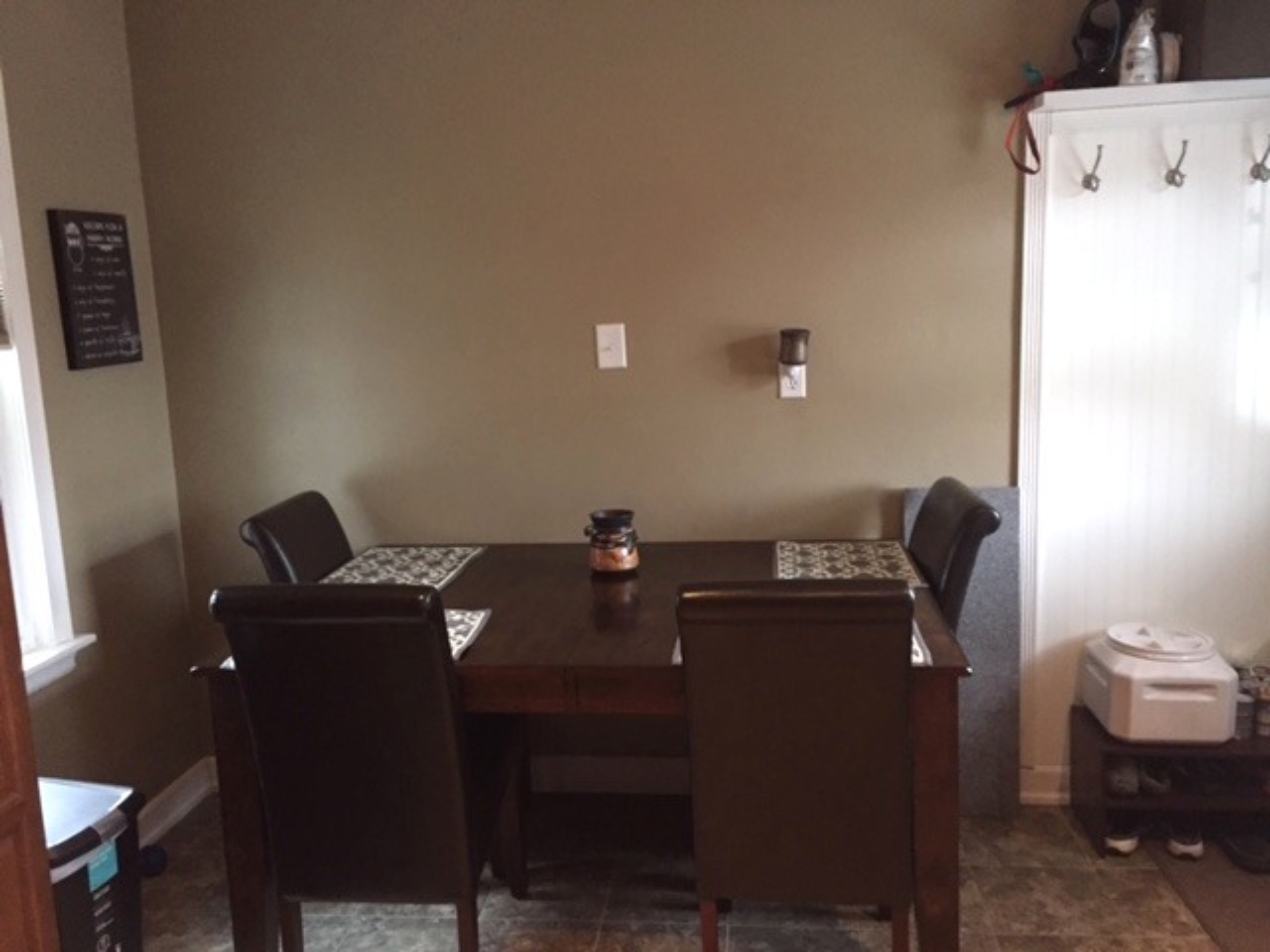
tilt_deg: -9.3
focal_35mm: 29
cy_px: 476
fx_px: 1064
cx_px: 635
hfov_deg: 61.7
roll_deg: +1.9
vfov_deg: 48.2
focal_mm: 4.15
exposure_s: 1/15
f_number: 2.2
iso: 250
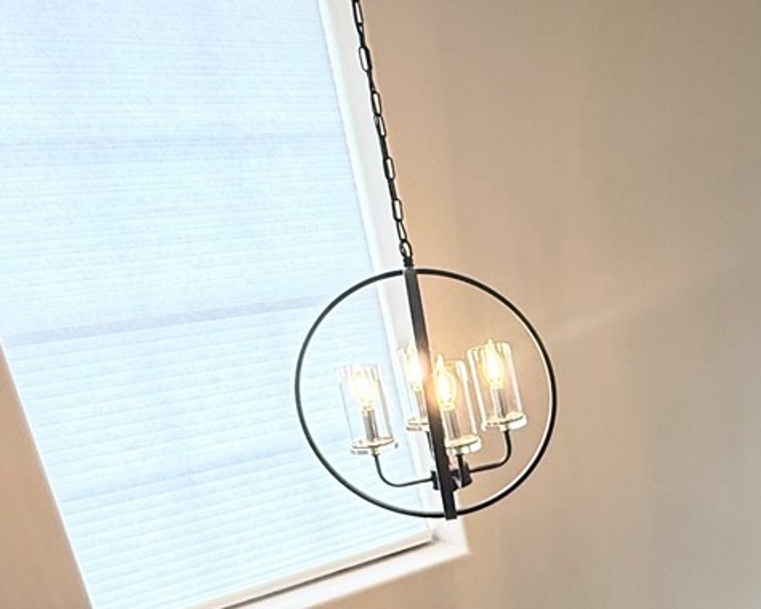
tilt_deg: -20.2
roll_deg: +4.0
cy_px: 571
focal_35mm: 46
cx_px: 795
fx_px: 1036
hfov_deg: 35.6
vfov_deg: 31.0
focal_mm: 2.22
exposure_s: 1/120
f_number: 2.2
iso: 160
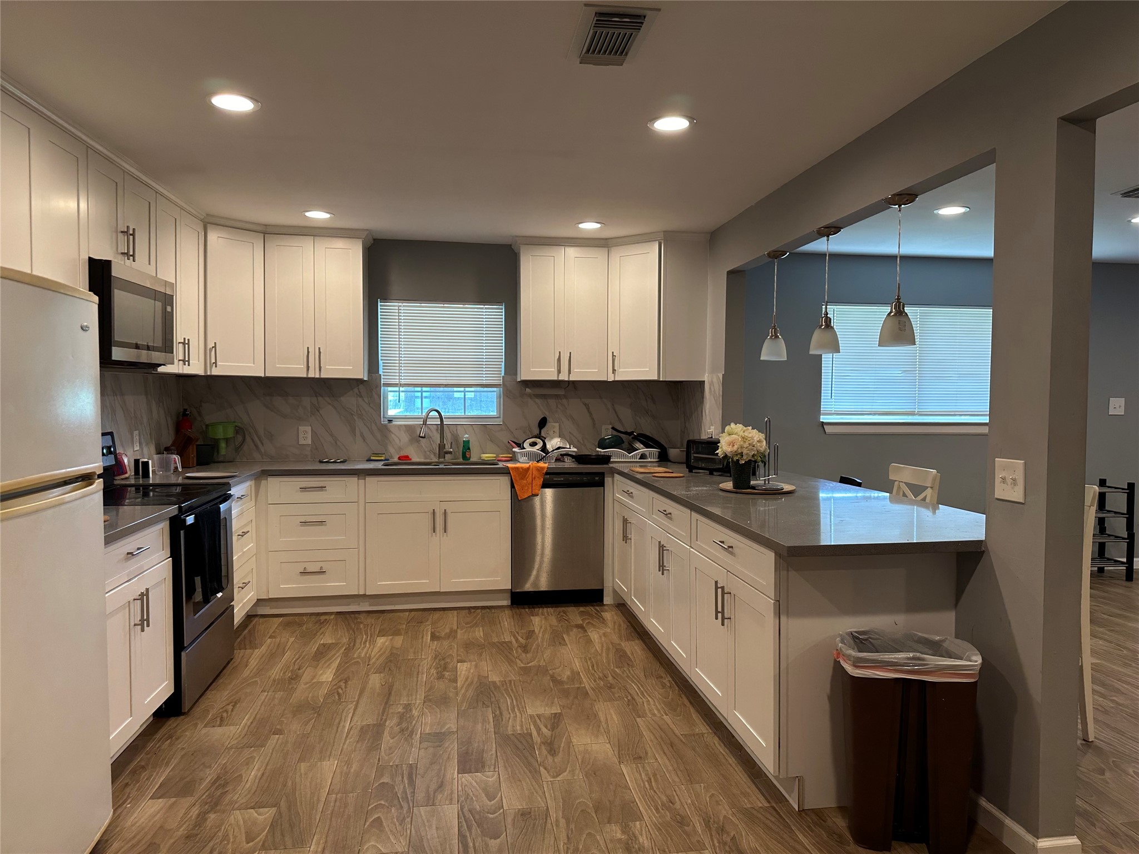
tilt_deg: -2.3
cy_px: 427
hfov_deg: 71.6
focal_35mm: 24
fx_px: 790
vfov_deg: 56.8
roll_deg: -0.6
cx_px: 570
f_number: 1.78
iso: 125
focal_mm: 6.86
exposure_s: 1/120
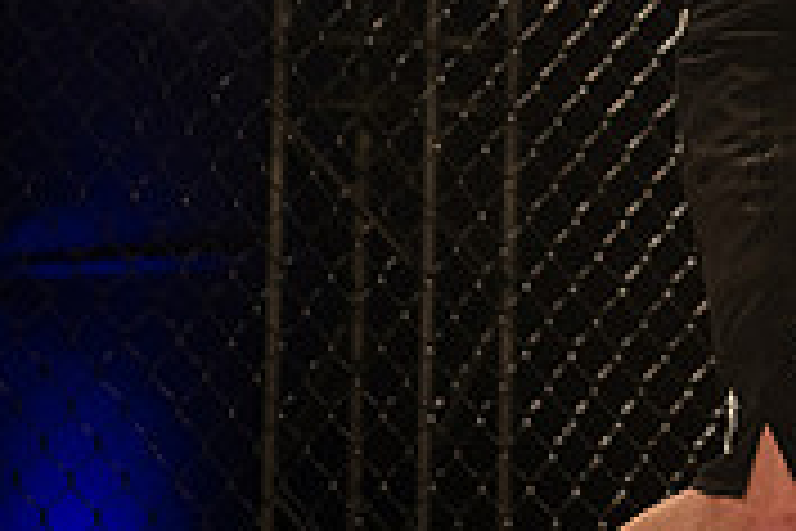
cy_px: -290
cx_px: 967
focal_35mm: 230
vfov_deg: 5.9
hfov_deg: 8.8
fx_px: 5085
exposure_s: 1/1000
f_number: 2.8
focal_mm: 70
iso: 900
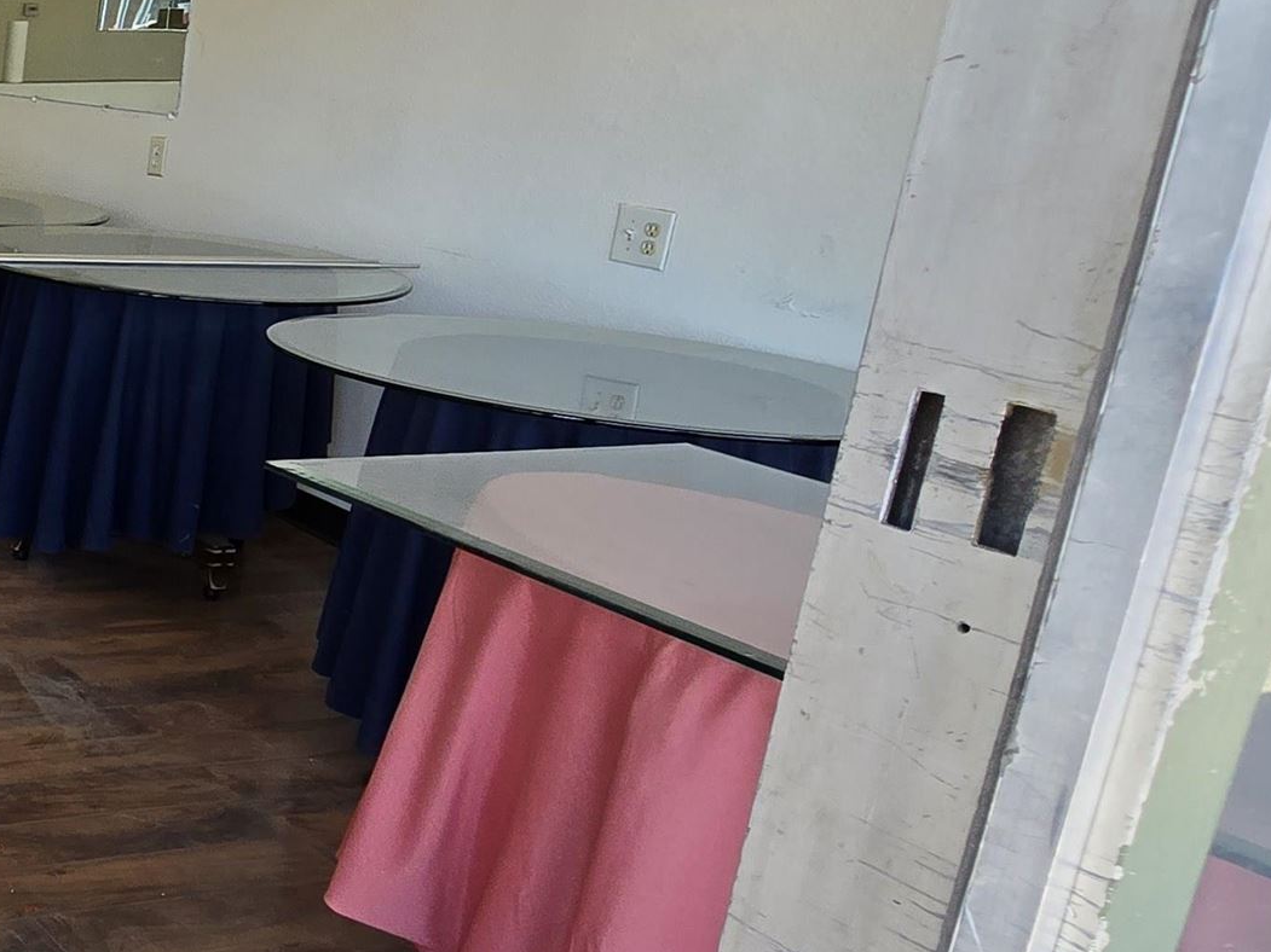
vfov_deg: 37.6
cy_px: 402
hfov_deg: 33.3
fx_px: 1395
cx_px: -438
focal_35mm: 38
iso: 50
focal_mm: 2.2
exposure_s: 1/204
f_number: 2.2
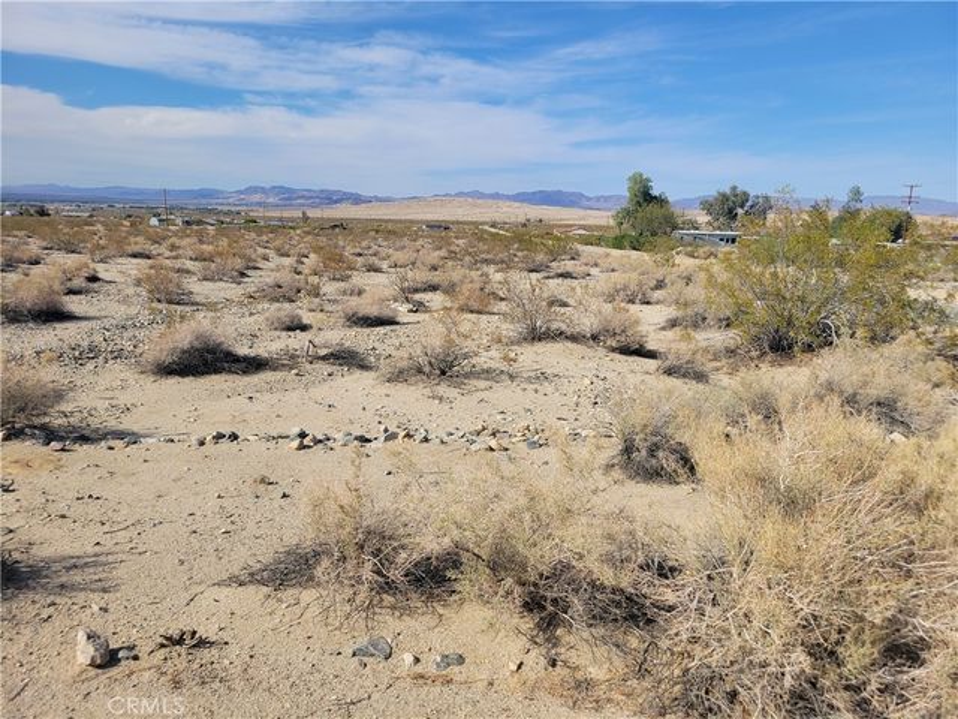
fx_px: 720
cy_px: 360
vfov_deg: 53.1
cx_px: 479
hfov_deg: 67.3
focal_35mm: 26
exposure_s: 1/3109
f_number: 1.8
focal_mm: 5.4
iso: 40
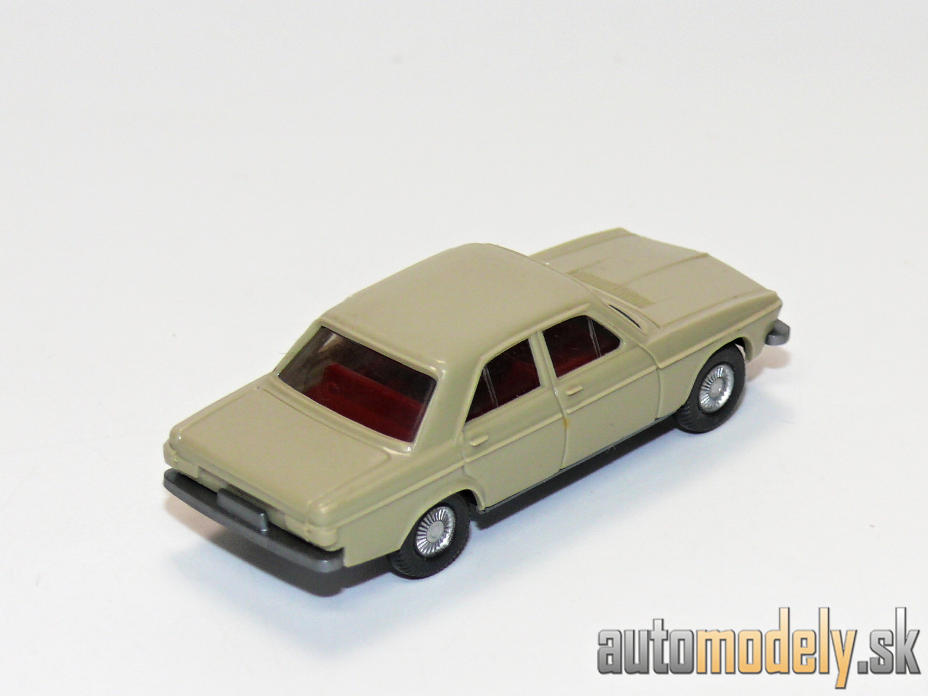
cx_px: 464
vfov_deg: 10.8
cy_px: 348
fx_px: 3673
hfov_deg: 14.4
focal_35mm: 137
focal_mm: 16.4
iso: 100
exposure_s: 1/30
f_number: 4
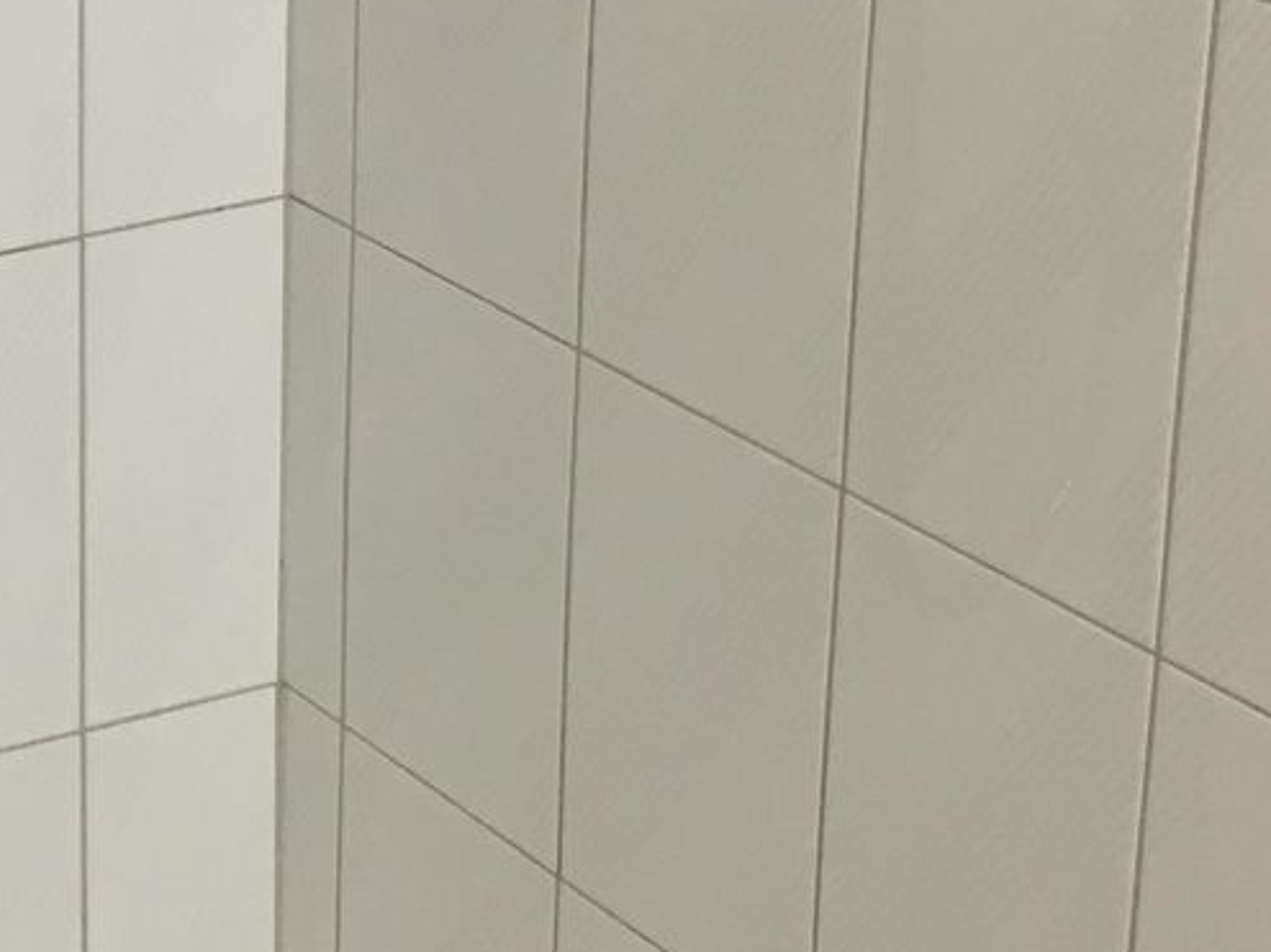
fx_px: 4405
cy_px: 210
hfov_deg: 15.5
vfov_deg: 12.3
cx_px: -470
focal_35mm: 120
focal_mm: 4.15
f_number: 2.2
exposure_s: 1/33
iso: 80
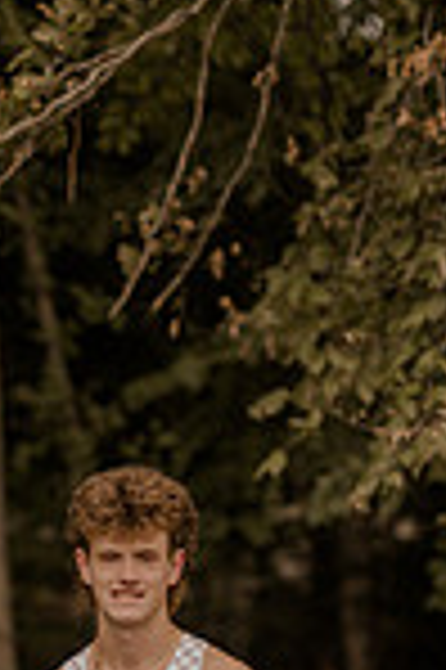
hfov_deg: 9.1
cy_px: 764
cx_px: 135
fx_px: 2812
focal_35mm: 151
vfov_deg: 13.3
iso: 64
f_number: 1.4
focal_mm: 50
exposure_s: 1/1000
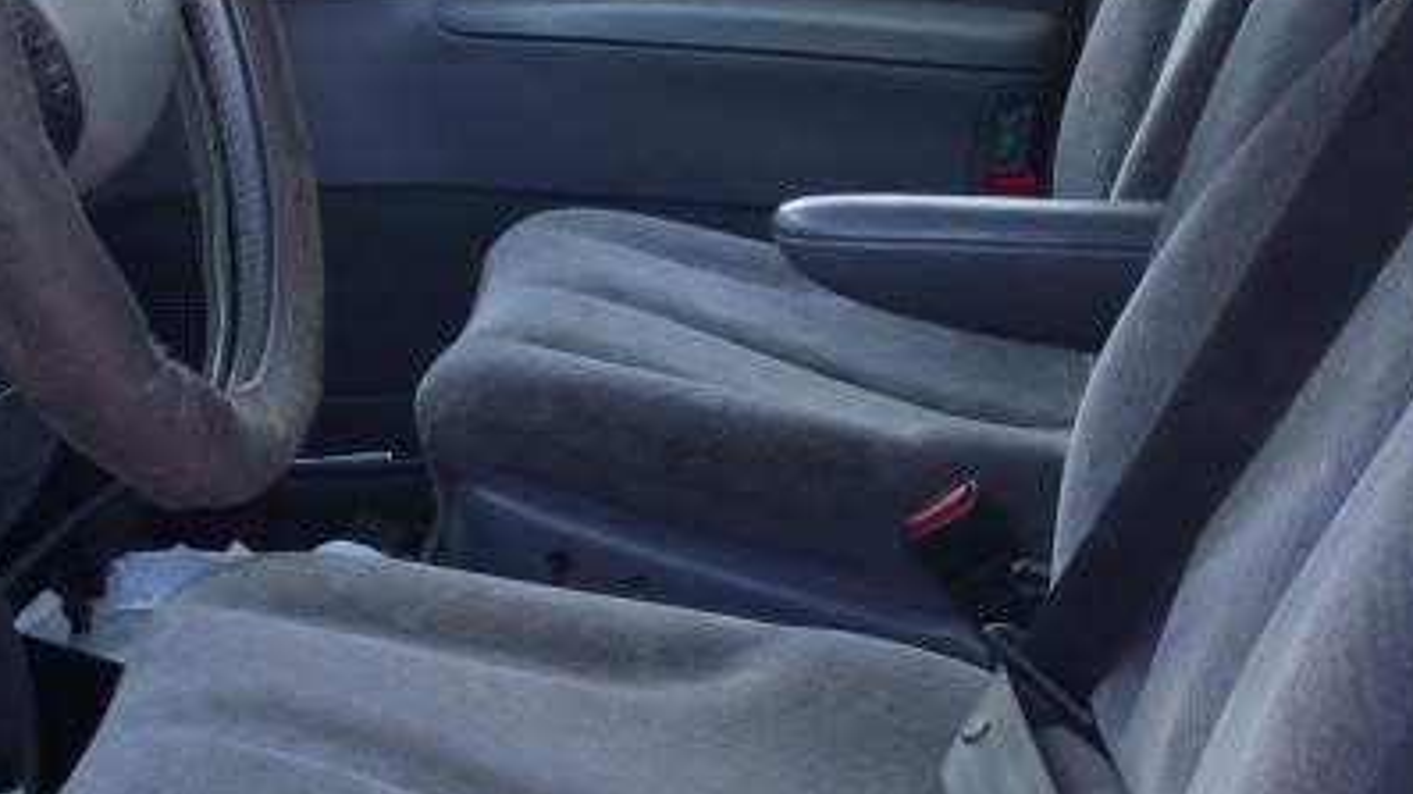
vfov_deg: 15.3
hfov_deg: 26.9
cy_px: 506
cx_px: 723
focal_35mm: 79
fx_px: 2959
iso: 100
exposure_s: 1/80
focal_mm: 6.3
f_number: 3.1
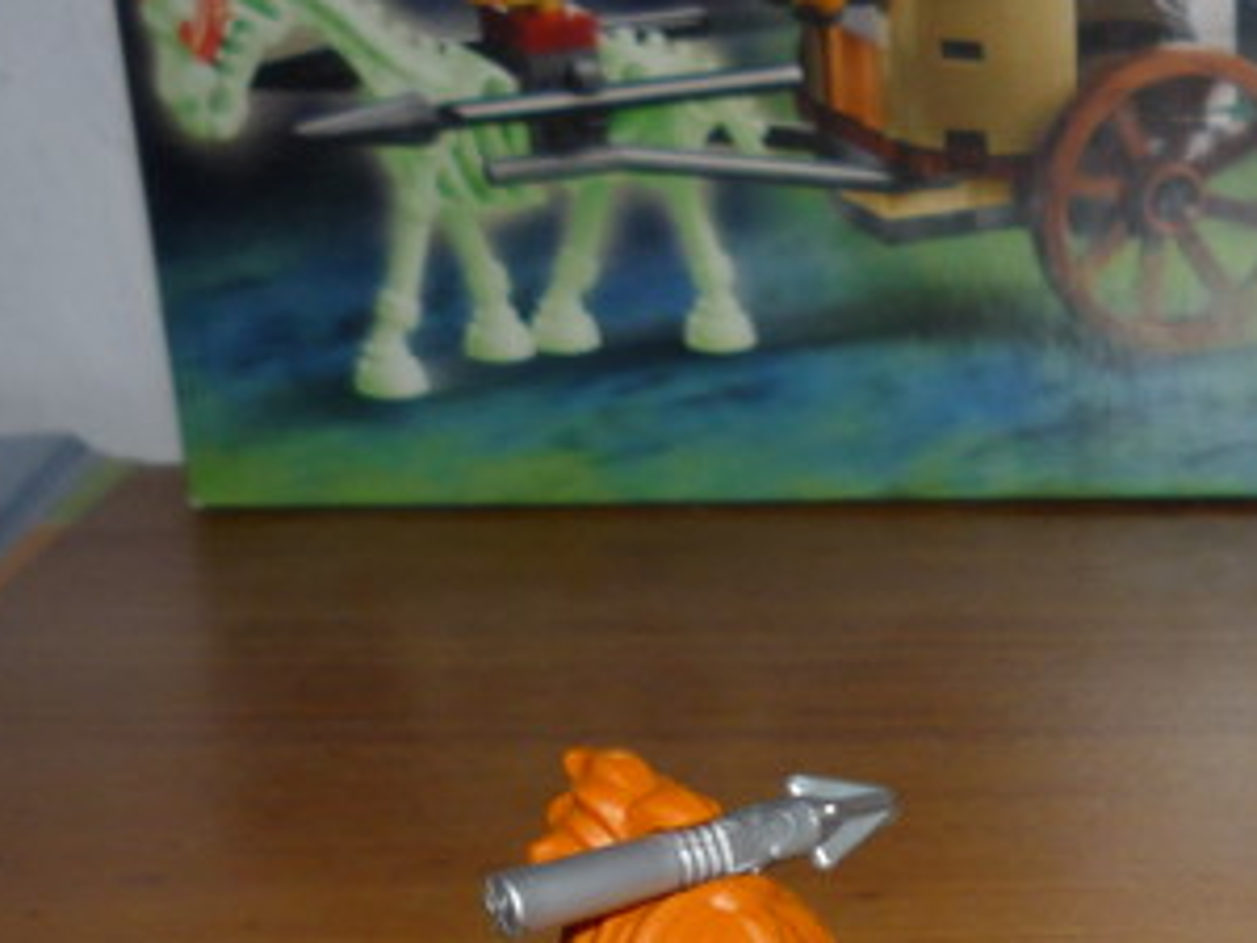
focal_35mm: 96
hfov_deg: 19.7
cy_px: 1368
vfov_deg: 14.5
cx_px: 1320
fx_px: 3486
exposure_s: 1/30
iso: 100
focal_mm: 5.2
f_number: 4
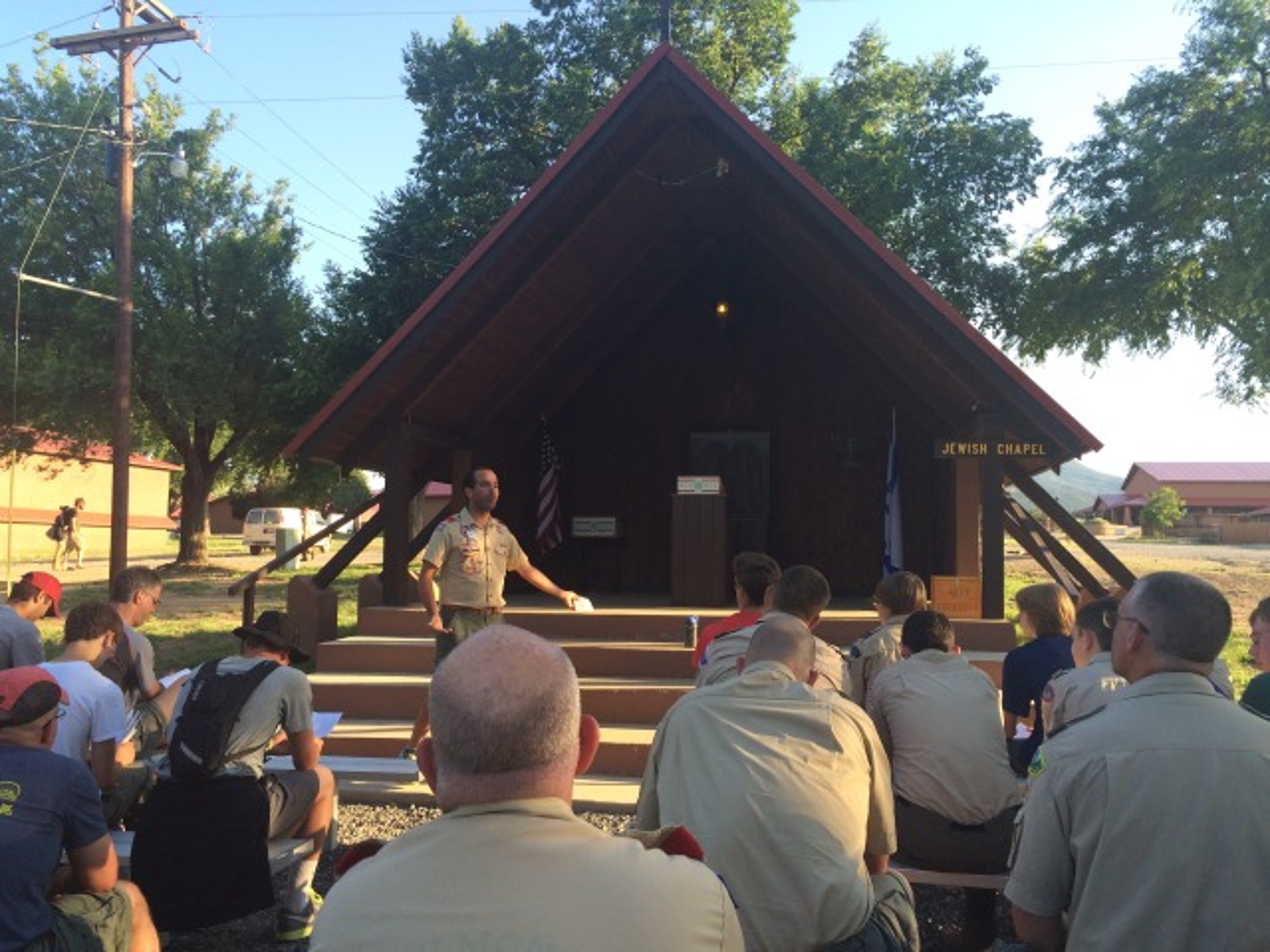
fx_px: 1064
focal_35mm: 29
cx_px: 635
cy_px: 476
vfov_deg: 48.2
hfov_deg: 61.7
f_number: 2.2
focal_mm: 4.15
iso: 32
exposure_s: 1/277
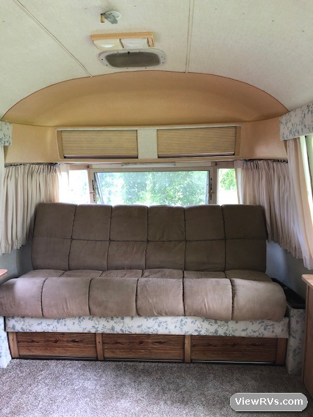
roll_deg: +0.5
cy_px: 208
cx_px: 156
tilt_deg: -5.0
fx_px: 338
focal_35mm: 28
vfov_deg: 63.4
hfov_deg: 49.7
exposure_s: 1/24
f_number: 1.8
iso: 40
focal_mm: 3.99
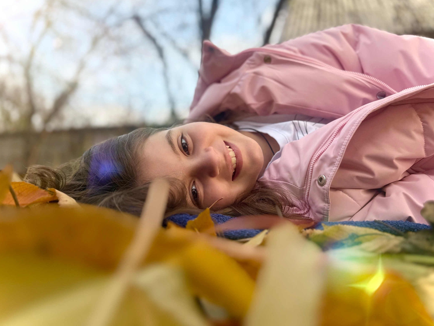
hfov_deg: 69.4
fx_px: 313
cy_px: 159
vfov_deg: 54.9
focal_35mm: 25
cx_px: 211
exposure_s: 1/780
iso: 80
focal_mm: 6.76
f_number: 1.78
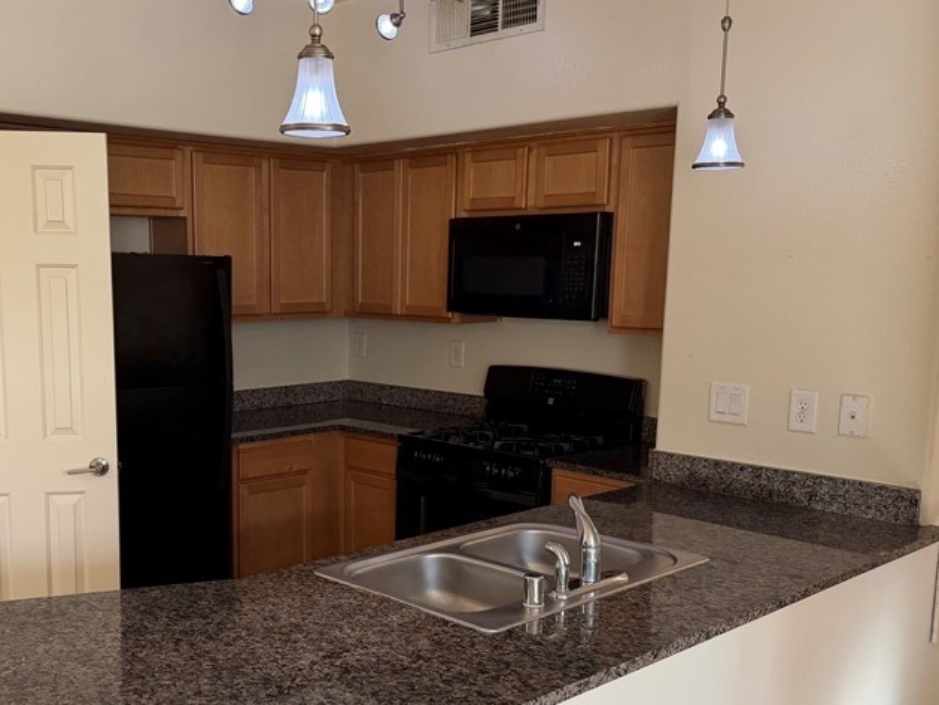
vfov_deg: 36.7
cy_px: 431
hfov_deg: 47.1
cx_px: 317
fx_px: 1058
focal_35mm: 39
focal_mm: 6.76
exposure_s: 1/120
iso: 125
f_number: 1.78
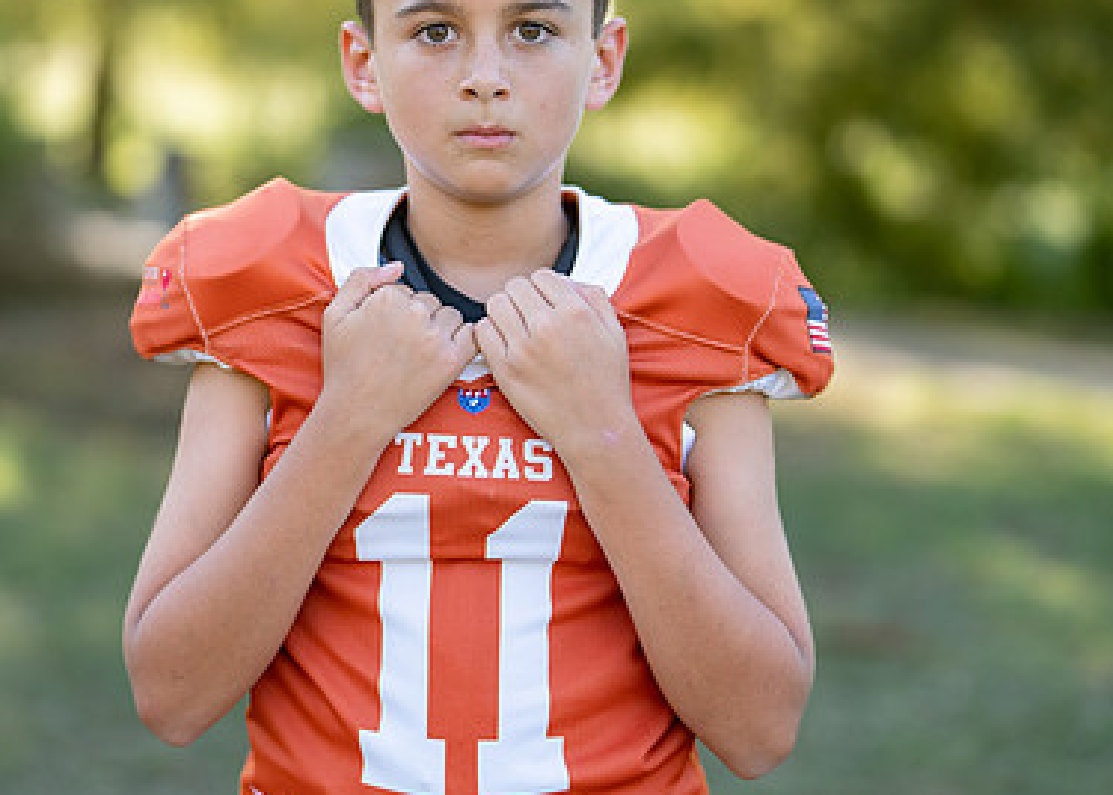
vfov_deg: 17.6
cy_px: 335
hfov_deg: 24.5
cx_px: 475
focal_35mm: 81
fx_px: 2561
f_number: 1.2
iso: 100
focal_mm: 50
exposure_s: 1/1250
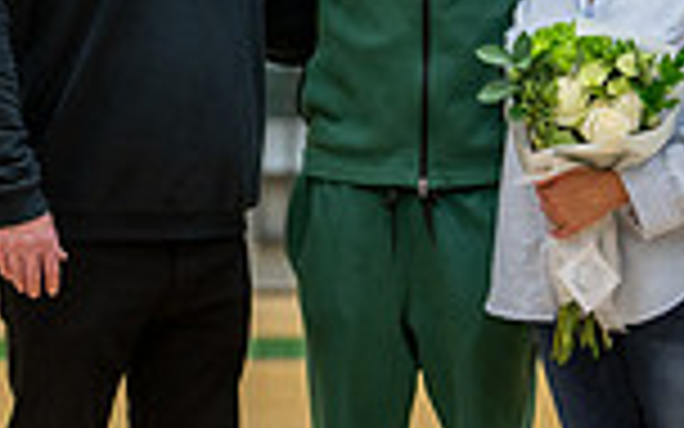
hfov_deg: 9.9
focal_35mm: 211
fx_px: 3933
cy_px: 140
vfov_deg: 6.2
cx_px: 423
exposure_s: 1/400
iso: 320
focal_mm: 50
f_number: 1.2
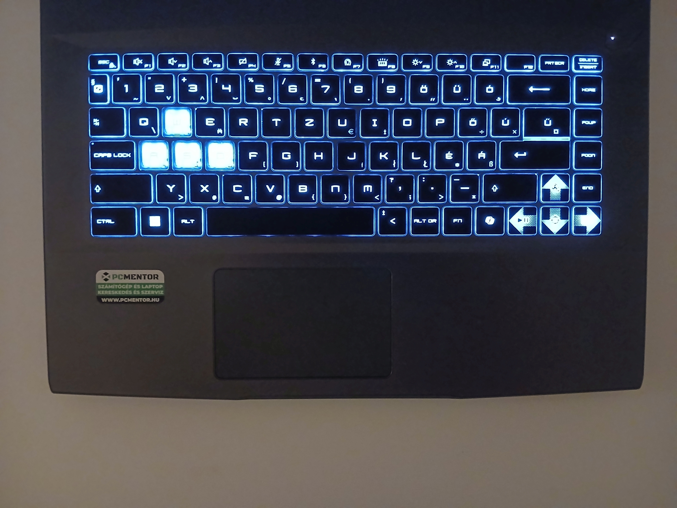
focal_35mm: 26
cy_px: 254
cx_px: 338
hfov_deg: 67.3
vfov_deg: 53.1
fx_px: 508
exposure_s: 1/15
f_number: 1.8
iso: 1250
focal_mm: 3.98
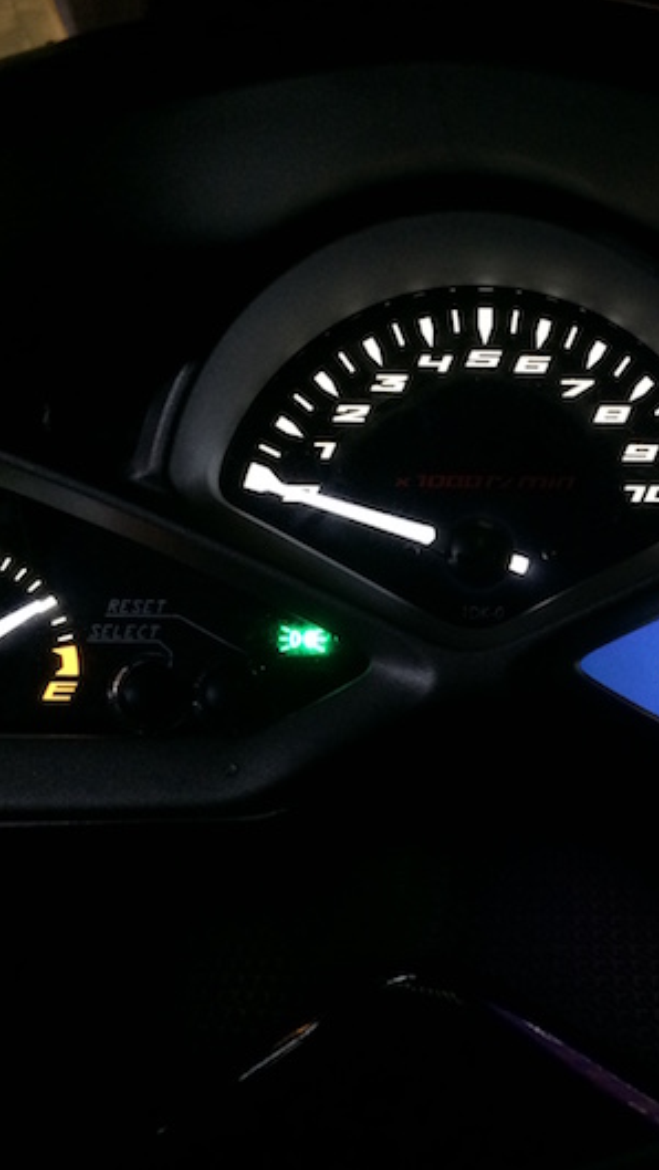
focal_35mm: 43
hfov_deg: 27.0
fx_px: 1334
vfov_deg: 47.3
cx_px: 564
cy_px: 582
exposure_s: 1/30
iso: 160
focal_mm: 4.15
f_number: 2.2
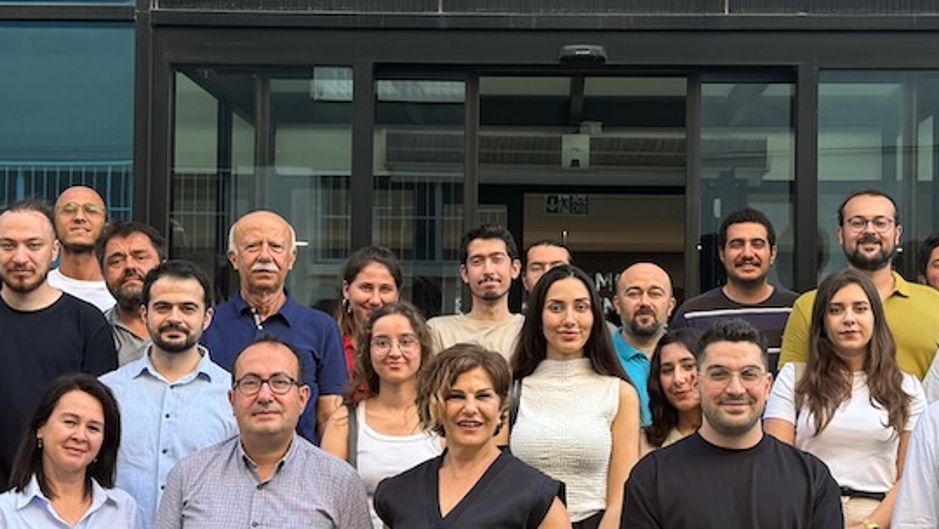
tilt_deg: +3.4
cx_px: 506
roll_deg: -0.5
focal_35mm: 62
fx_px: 1544
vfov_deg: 19.4
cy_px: 273
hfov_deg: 33.8
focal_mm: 6.76
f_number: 1.78
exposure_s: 1/147
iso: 64
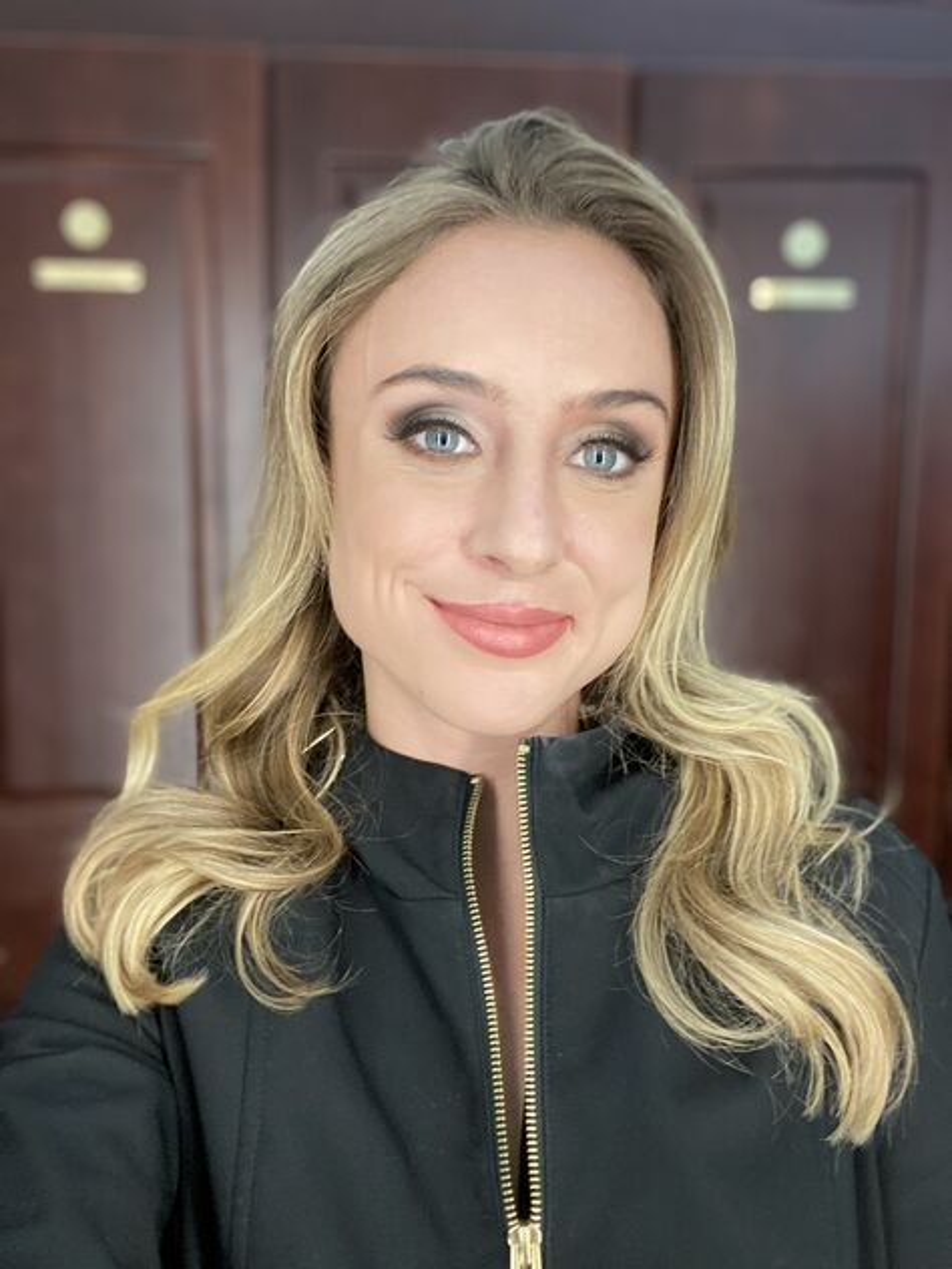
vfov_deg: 60.0
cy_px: 634
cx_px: 476
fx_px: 1100
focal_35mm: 30
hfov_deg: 46.8
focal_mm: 2.71
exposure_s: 1/60
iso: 160
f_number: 2.2
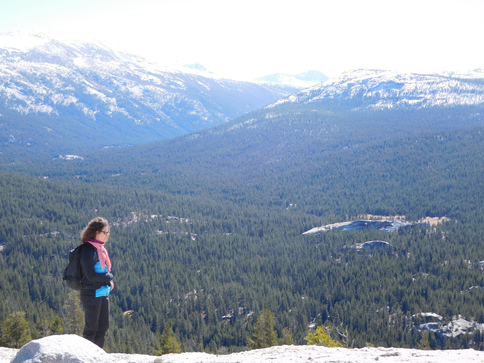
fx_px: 867
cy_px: 182
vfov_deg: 23.6
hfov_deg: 31.2
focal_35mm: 62
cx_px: 242
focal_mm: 11.1
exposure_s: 1/400
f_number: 4.4
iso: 125
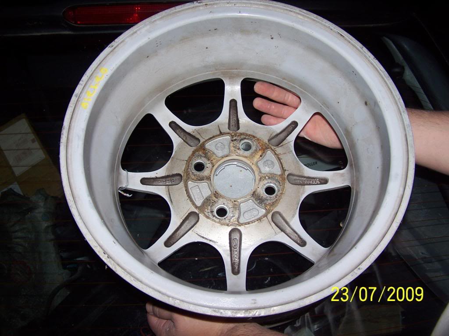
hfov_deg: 49.0
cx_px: 224
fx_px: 493
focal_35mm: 38
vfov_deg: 37.7
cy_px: 168
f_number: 2.8
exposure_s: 1/60
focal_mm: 6.3
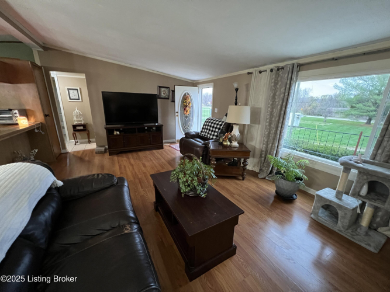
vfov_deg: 89.9
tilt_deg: -16.2
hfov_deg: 106.2
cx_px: 195
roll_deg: -1.8
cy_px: 146
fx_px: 146
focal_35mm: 13
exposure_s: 1/40
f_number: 1.8
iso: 1000
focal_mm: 1.57
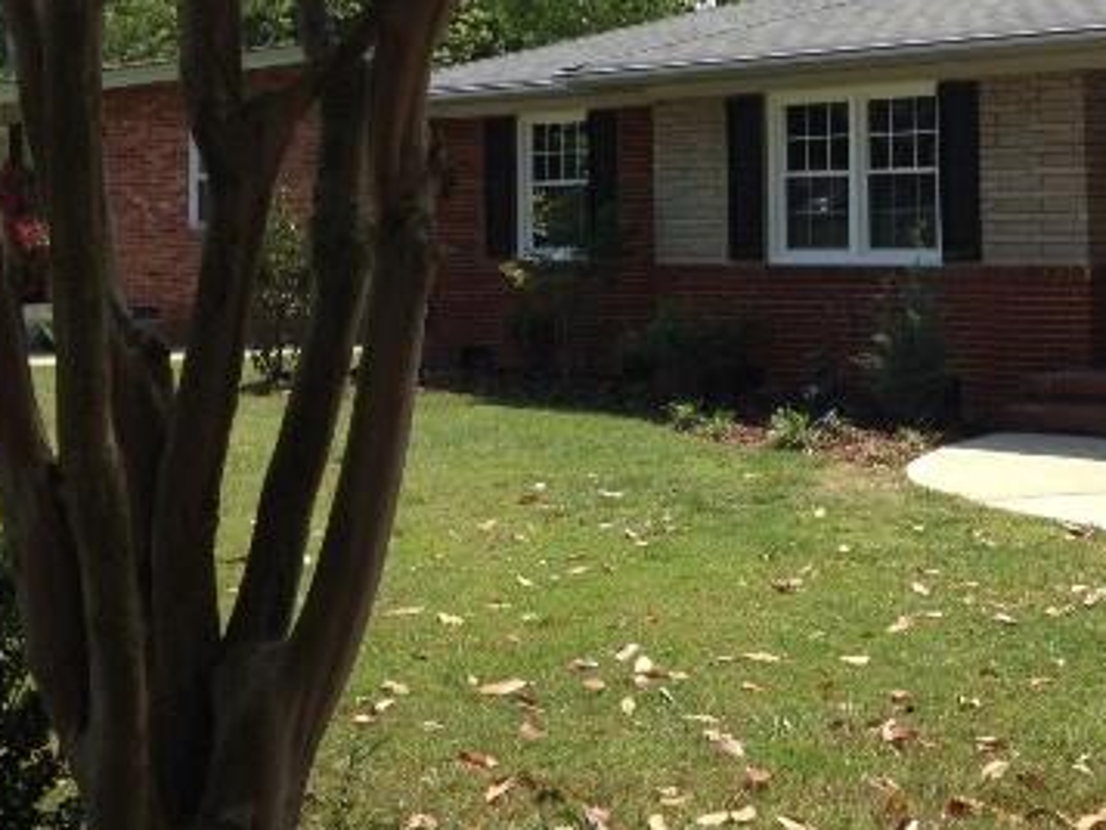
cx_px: 915
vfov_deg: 22.6
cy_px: 161
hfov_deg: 29.4
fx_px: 2046
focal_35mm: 64
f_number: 2.4
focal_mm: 4.28
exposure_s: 1/1062
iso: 64
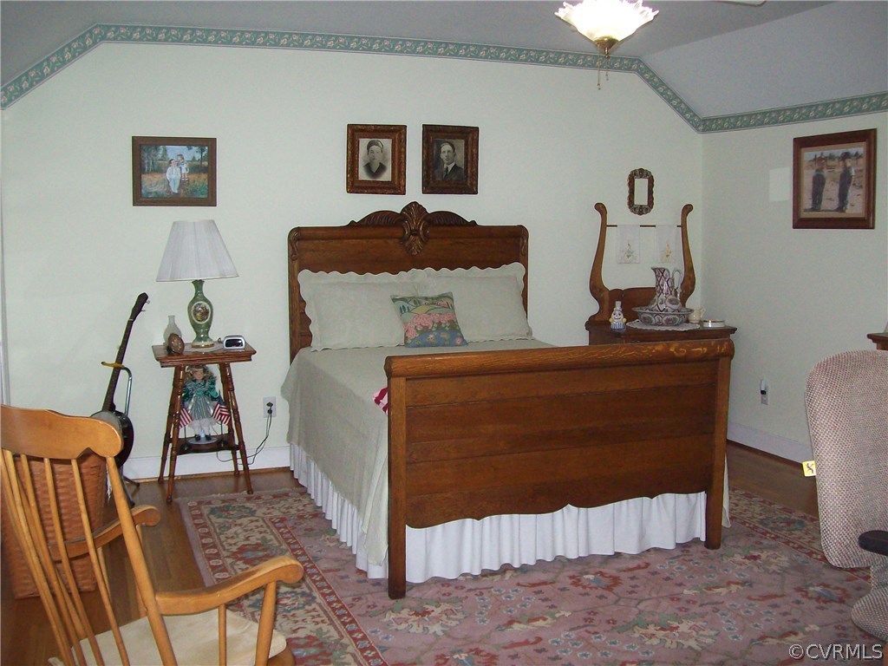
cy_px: 333
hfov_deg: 51.4
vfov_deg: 39.7
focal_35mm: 36
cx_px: 444
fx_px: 924
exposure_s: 1/64
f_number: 2.7
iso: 200
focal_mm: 6
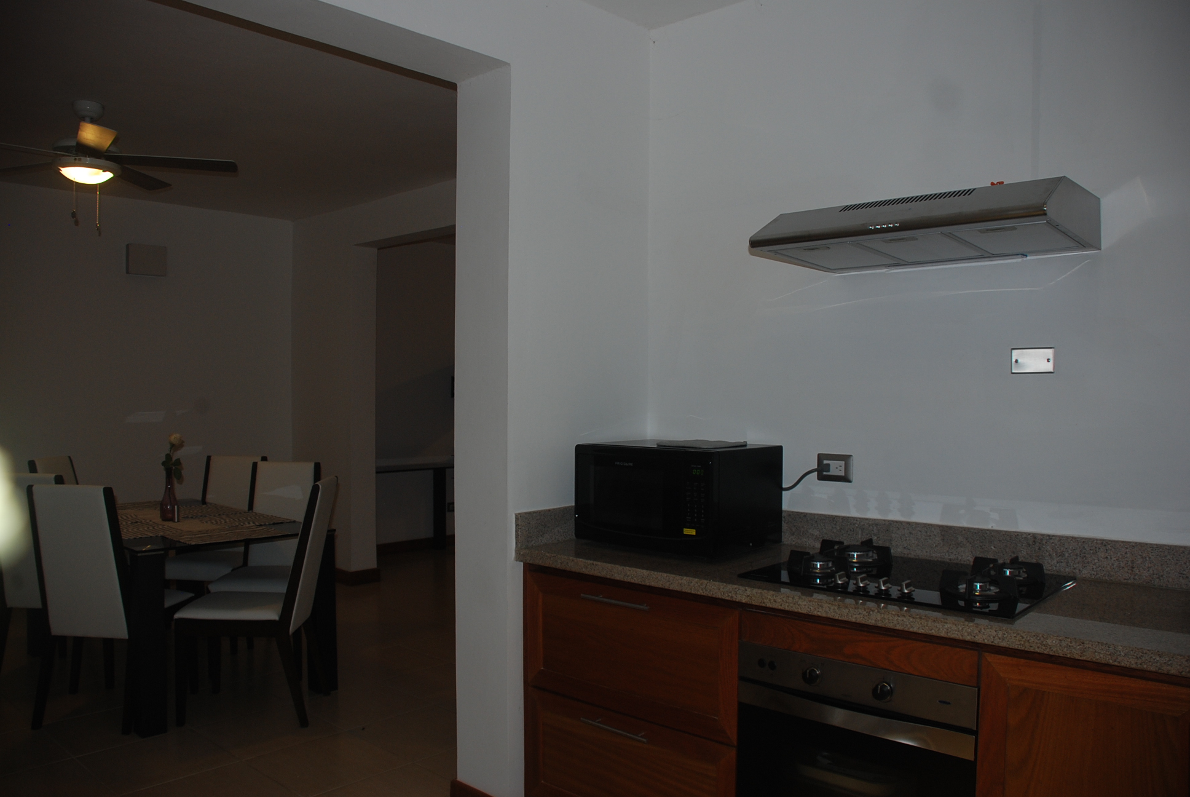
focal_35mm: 27
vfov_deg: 48.0
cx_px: 595
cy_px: 398
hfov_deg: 67.3
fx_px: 894
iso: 200
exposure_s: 1/60
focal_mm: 18
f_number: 3.5
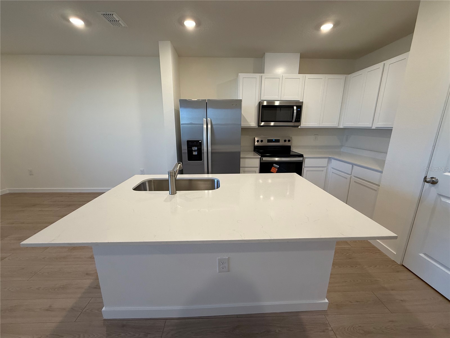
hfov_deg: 102.1
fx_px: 182
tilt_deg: -13.1
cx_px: 225
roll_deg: -0.8
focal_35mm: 14
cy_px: 169
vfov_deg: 85.7
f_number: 2.2
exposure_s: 1/120
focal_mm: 2.22
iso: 250
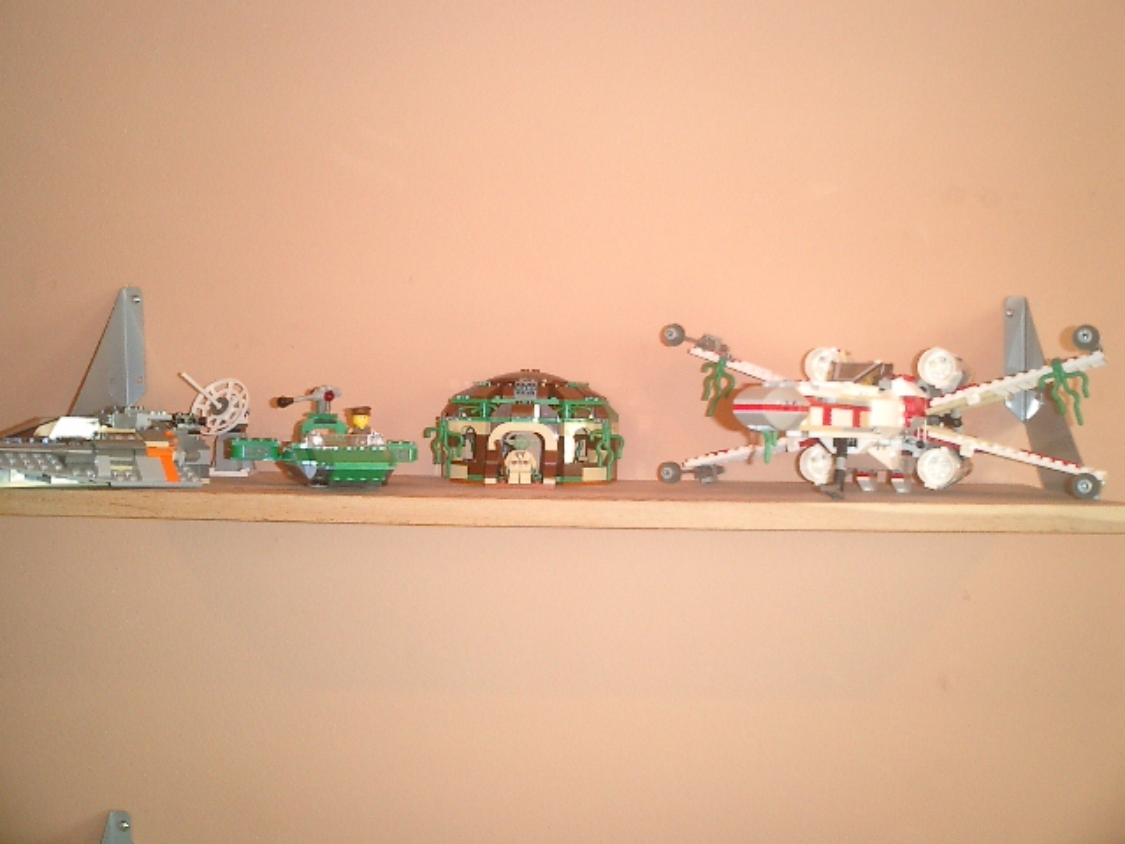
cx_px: 562
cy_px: 422
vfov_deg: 39.7
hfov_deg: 51.4
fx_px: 1170
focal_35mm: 36
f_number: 3.2
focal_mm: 7.5
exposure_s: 1/30
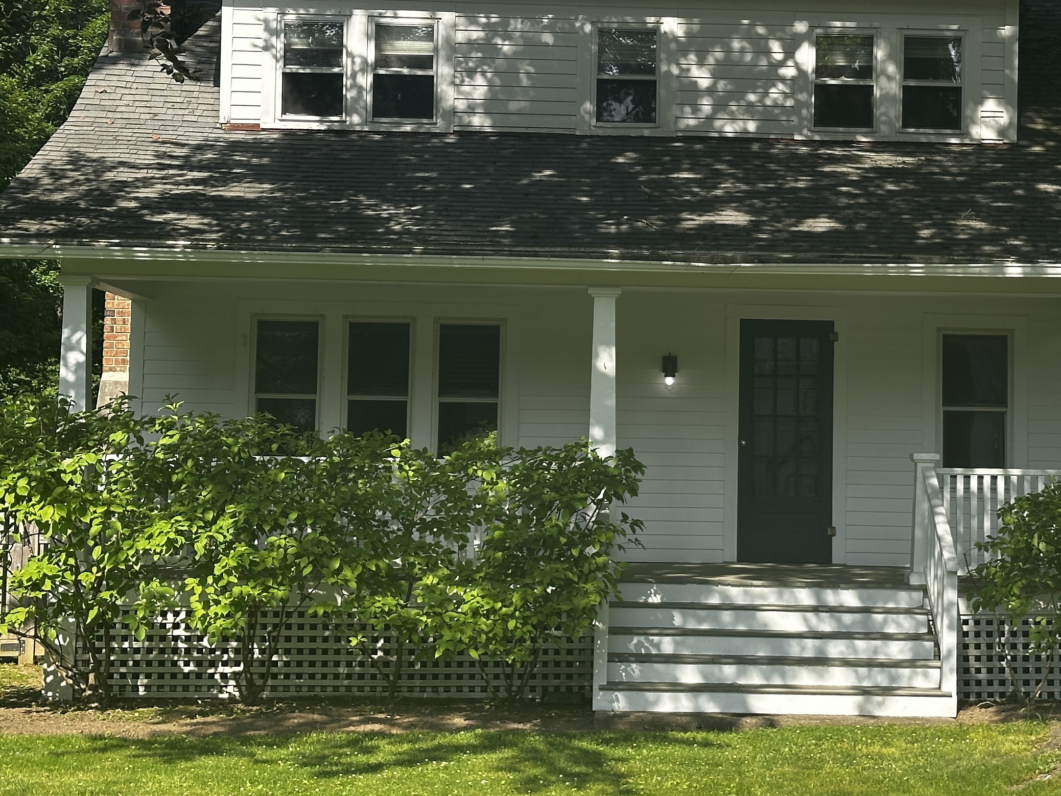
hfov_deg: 27.2
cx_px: 705
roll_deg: -1.7
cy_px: 352
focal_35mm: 71
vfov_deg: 20.7
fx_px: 2176
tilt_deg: +5.2
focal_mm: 6.86
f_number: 1.78
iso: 64
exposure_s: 1/1695
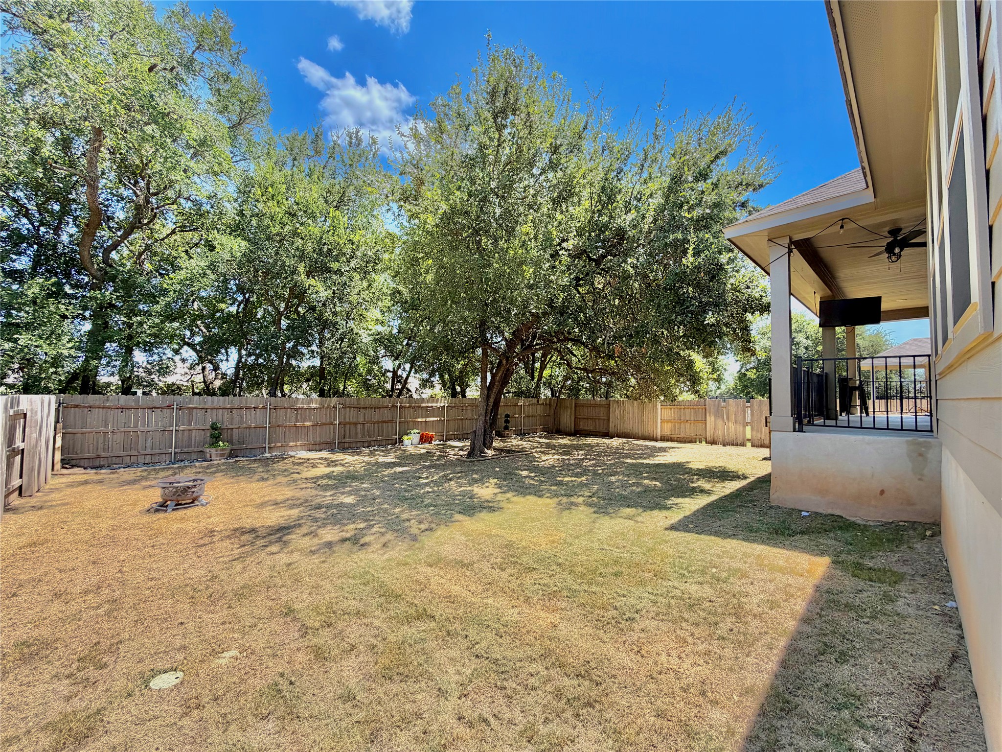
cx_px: 501
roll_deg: -0.6
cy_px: 376
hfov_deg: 102.1
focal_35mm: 14
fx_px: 405
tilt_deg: +2.9
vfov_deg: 85.7
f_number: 2.2
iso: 40
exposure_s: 1/607
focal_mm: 2.22
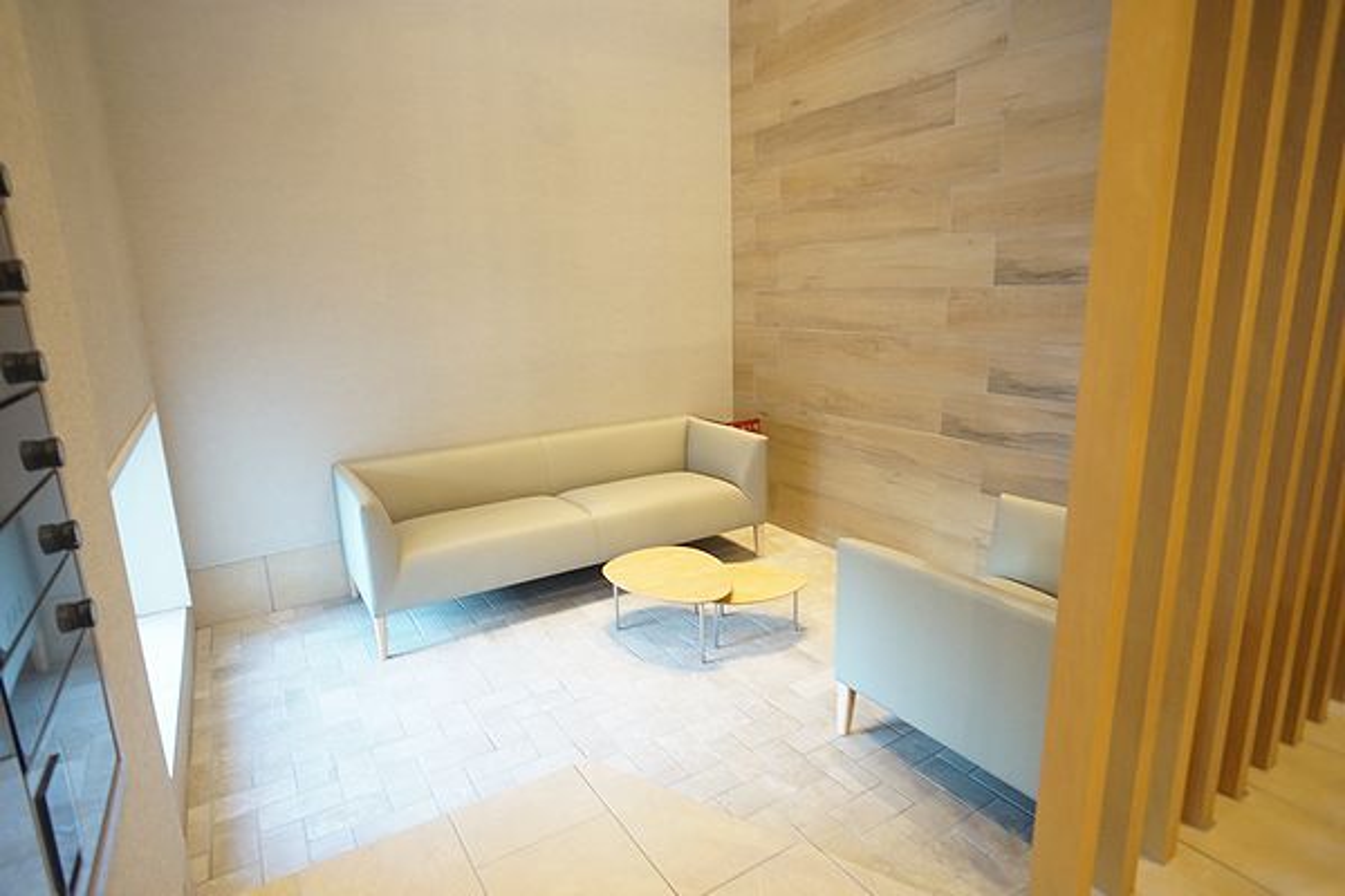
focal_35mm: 24
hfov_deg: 73.7
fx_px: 897
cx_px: 672
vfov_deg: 53.1
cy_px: 448
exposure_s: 1/30
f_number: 2.8
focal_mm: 16
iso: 800
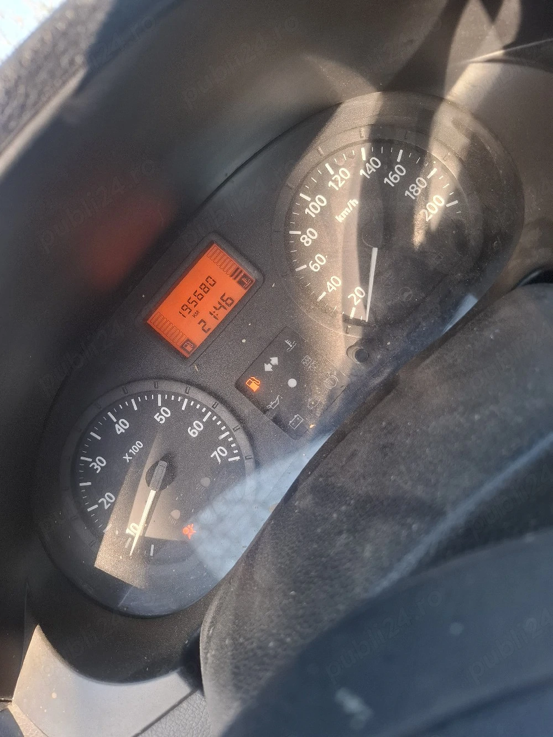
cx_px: 276
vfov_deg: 73.9
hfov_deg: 58.9
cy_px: 368
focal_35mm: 23
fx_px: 490
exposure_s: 1/100
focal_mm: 5.54
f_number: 1.8
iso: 100
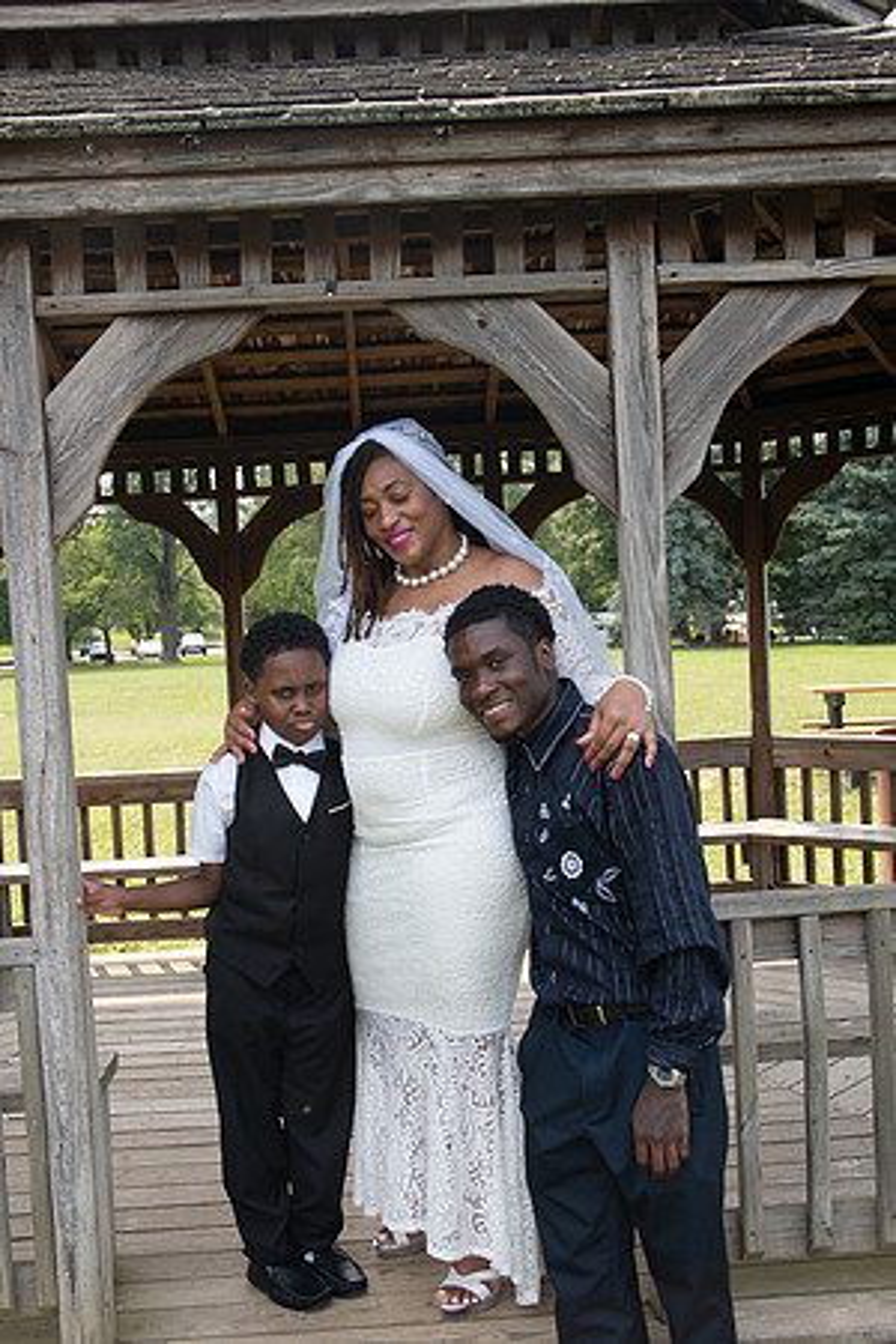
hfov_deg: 34.2
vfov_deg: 49.6
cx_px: 448
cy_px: 672
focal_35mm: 39
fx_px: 1456
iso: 800
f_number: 6.3
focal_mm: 38
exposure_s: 1/1600
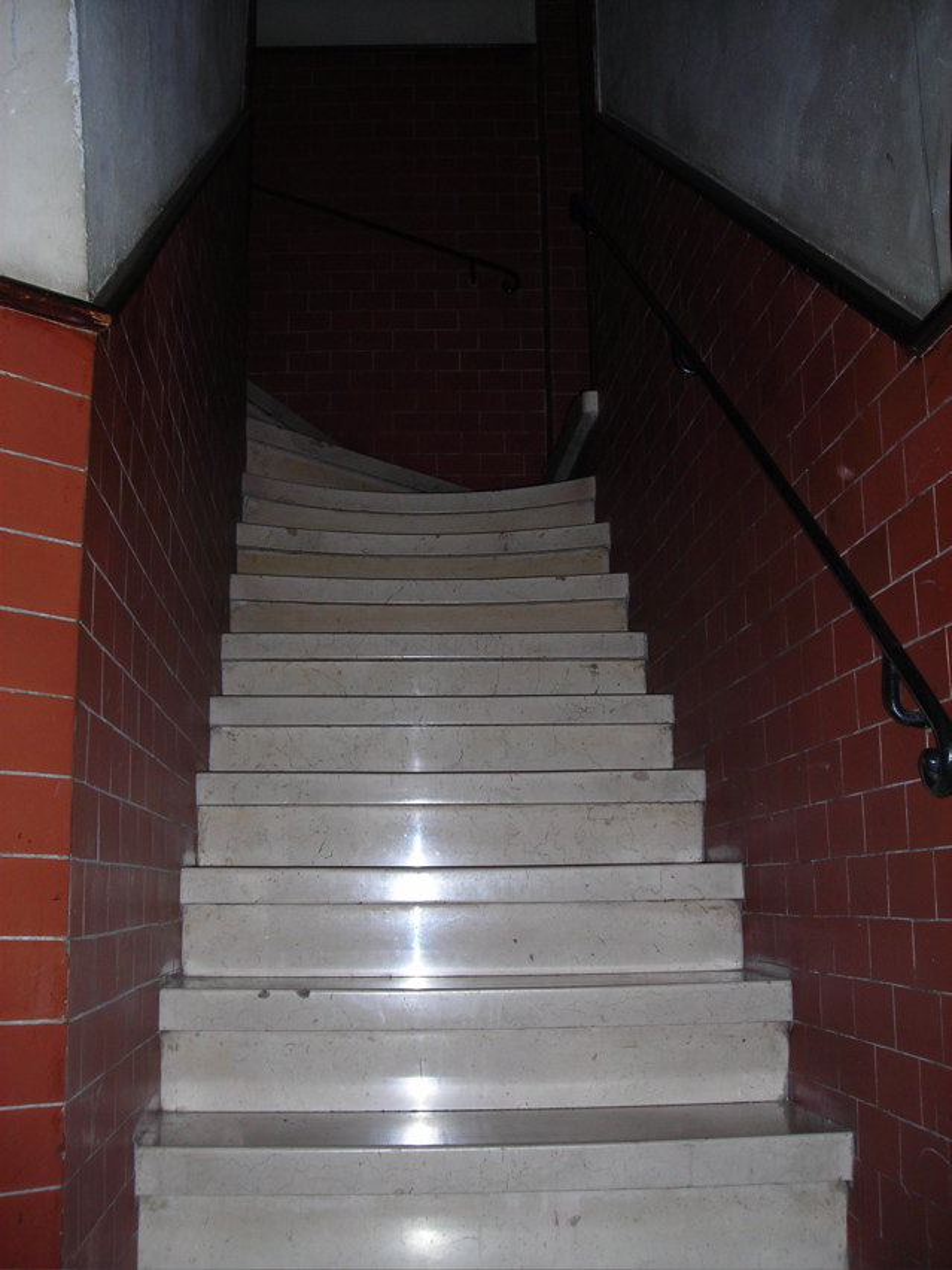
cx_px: 476
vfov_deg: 49.0
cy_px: 635
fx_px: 1393
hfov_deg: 37.7
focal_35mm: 38
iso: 73
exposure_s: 1/60.1
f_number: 3.2
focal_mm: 6.3
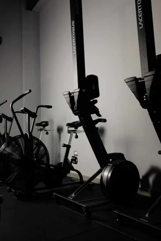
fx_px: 235
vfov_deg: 54.4
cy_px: 120
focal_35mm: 35
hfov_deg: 37.9
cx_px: 80
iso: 4000
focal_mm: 23
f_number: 3.2
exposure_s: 1/80
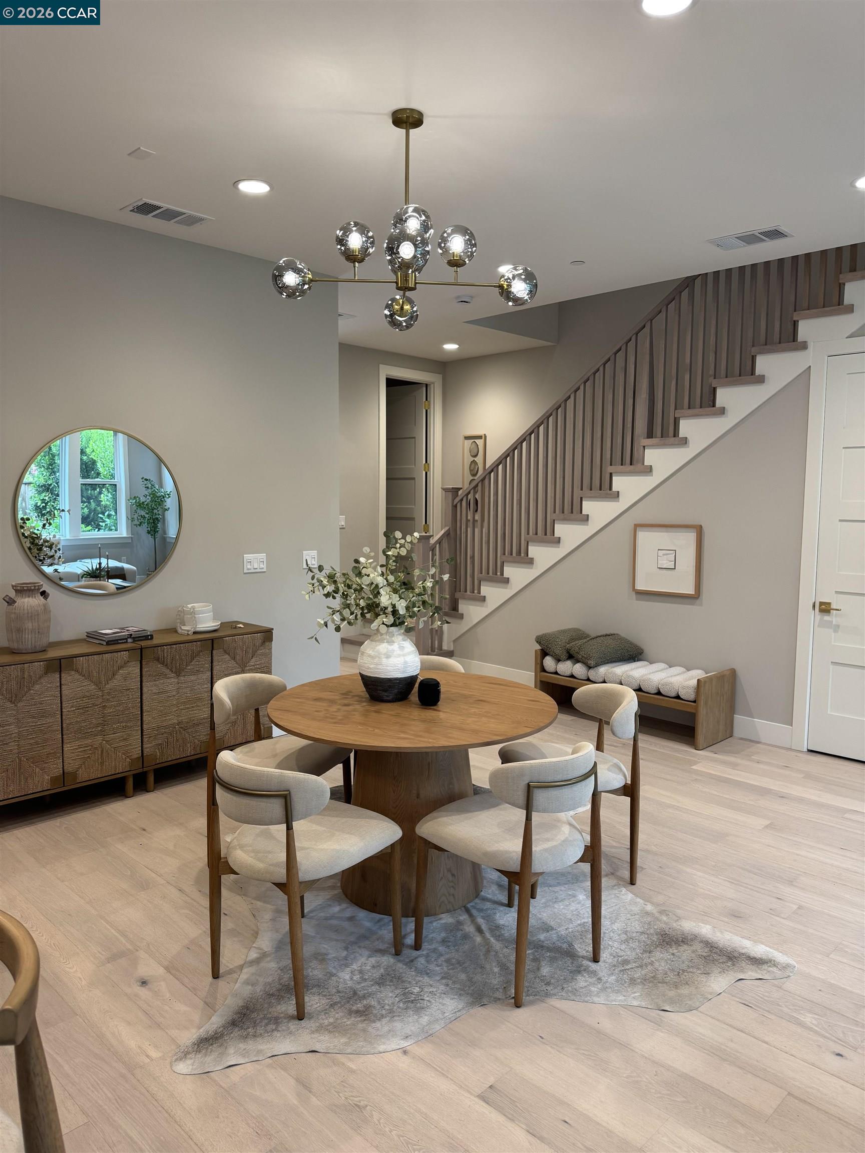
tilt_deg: -5.0
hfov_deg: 56.8
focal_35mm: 24
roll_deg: -1.1
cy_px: 576
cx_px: 432
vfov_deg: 71.6
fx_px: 800
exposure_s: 1/120
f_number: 1.78
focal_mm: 6.76
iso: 160
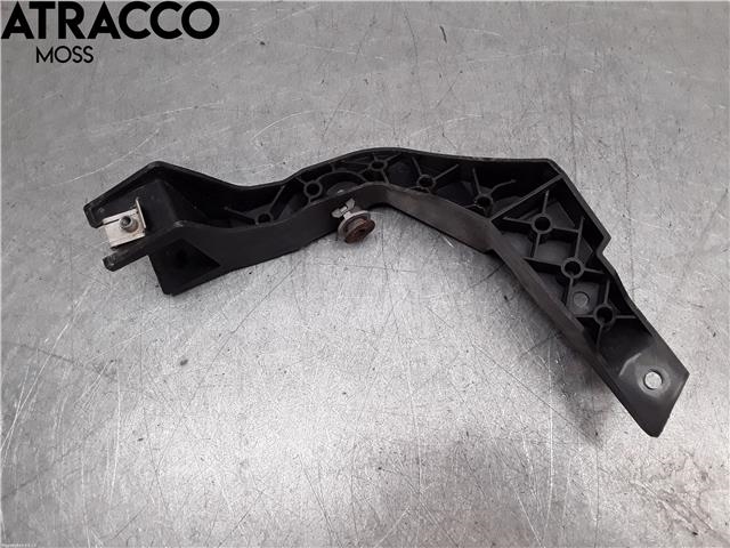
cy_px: 274
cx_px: 365
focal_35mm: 28
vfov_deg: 49.7
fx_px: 590
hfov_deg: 63.4
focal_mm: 2.91
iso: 100
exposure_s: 1/142
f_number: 1.9
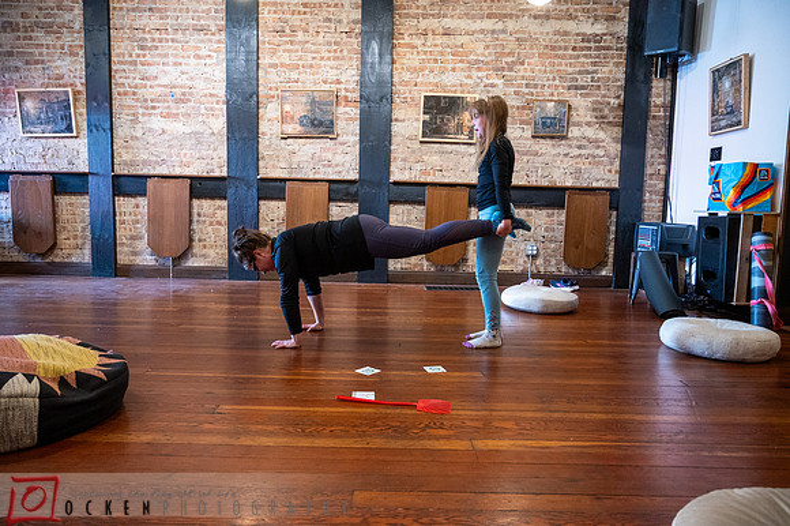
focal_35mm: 24
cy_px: 263
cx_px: 395
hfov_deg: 73.8
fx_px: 526
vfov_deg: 53.1
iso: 3200
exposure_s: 1/125
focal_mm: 24
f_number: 4
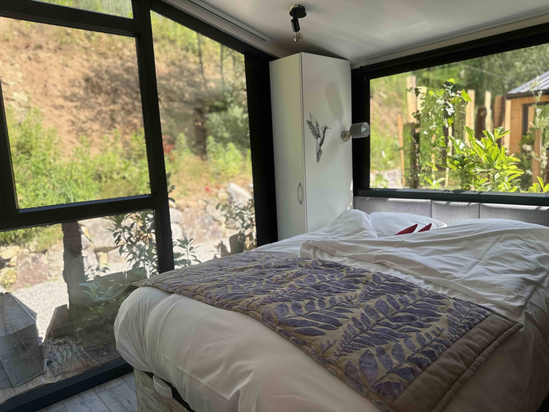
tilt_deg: -7.9
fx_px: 381
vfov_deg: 56.8
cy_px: 206
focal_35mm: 24
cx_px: 274
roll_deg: +3.2
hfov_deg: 71.6
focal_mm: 6.76
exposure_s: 1/366
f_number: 1.78
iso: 80
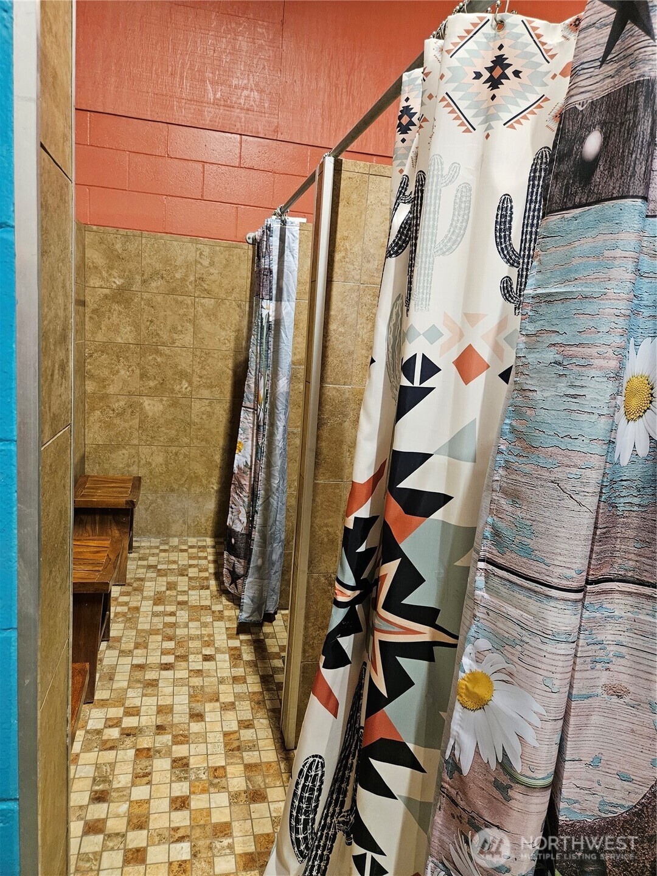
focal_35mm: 23
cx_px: 328
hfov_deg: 58.9
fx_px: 582
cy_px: 438
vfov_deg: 73.9
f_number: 1.8
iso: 800
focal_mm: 5.4
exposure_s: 1/120
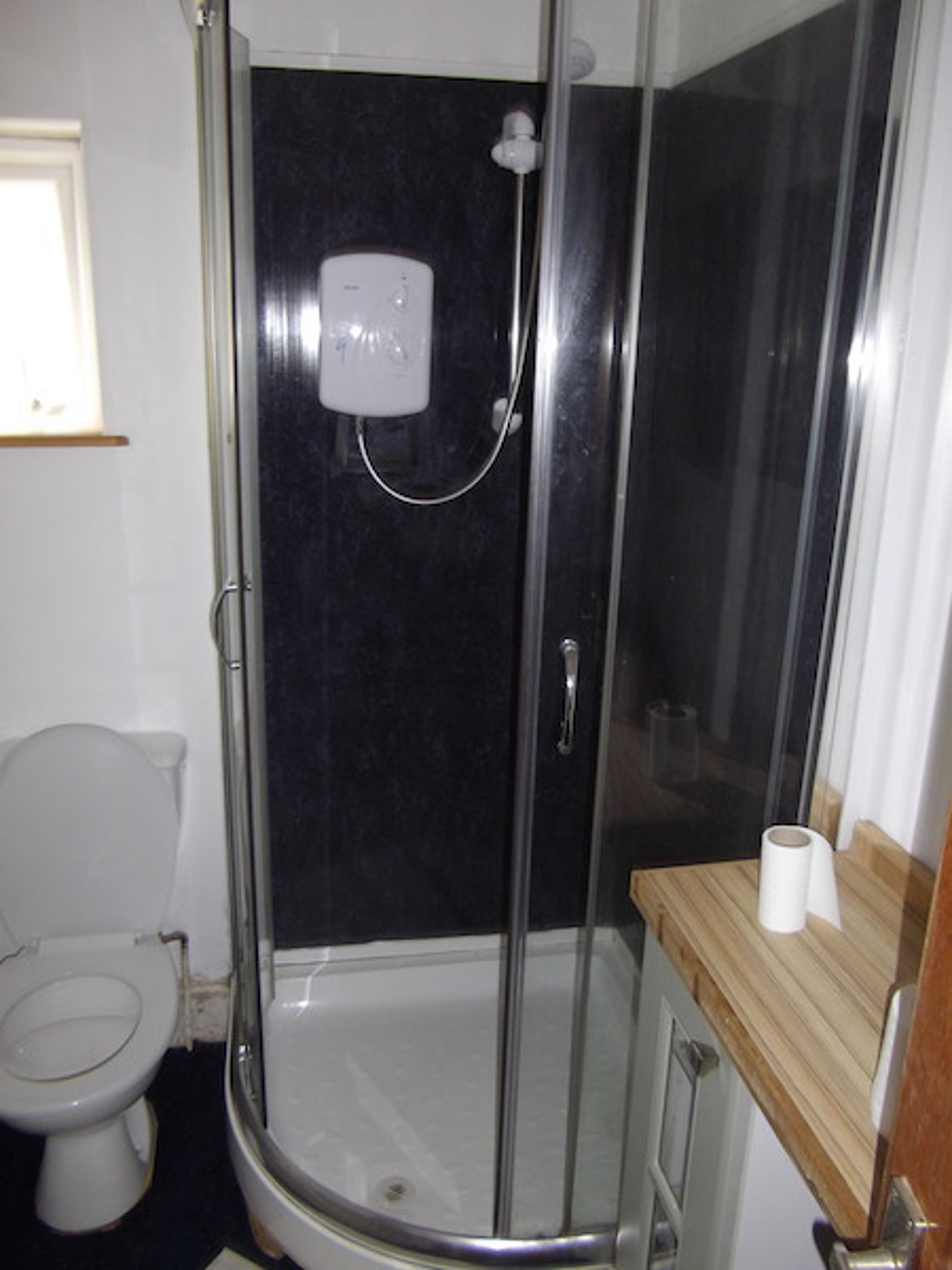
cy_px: 635
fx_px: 990
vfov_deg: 65.3
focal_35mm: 27
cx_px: 476
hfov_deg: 51.4
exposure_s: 1/50
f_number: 3.2
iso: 100
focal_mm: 4.9
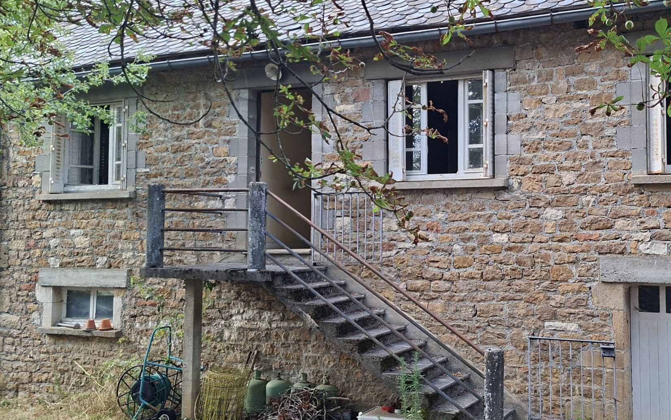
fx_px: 695
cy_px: 195
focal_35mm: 38
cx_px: 489
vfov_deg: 33.6
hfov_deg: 49.8
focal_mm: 5.54
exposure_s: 1/228
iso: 50
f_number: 1.8
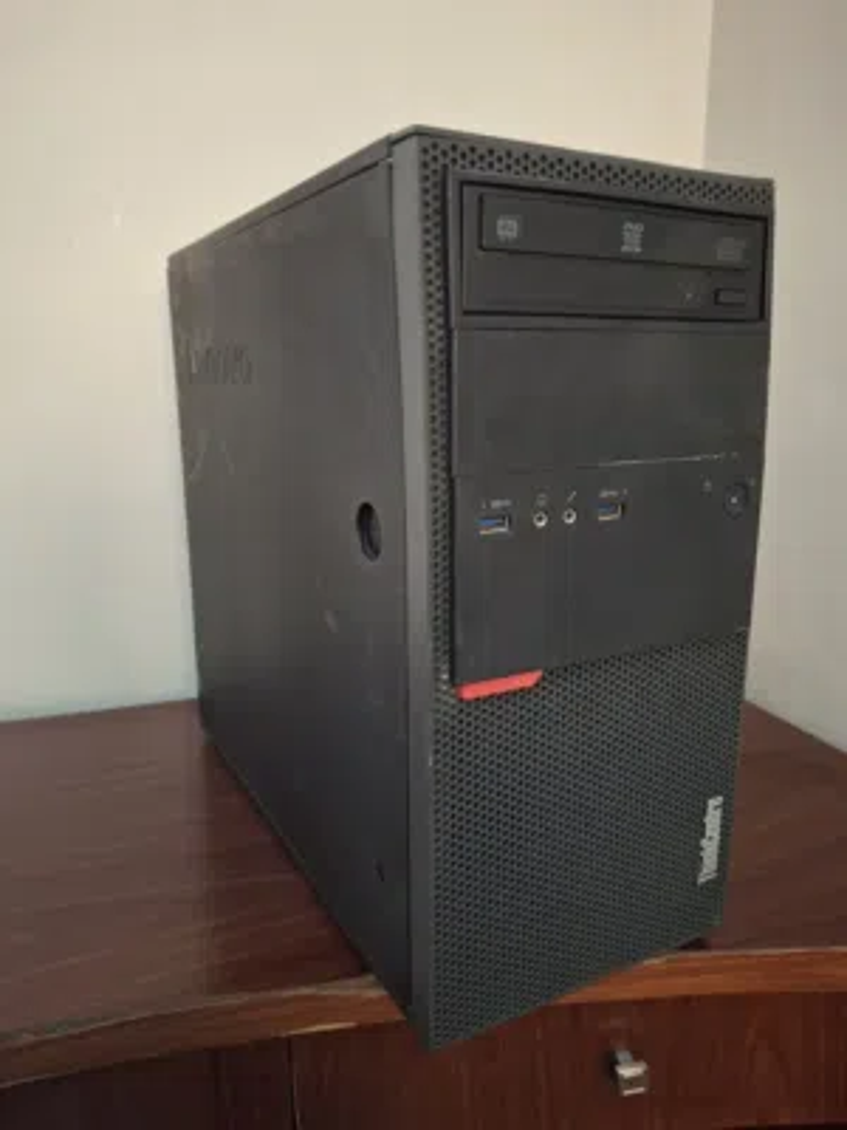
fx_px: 816
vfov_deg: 69.4
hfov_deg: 54.9
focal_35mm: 25
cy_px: 565
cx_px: 424
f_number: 1.8
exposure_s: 1/25
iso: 640
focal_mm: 4.69
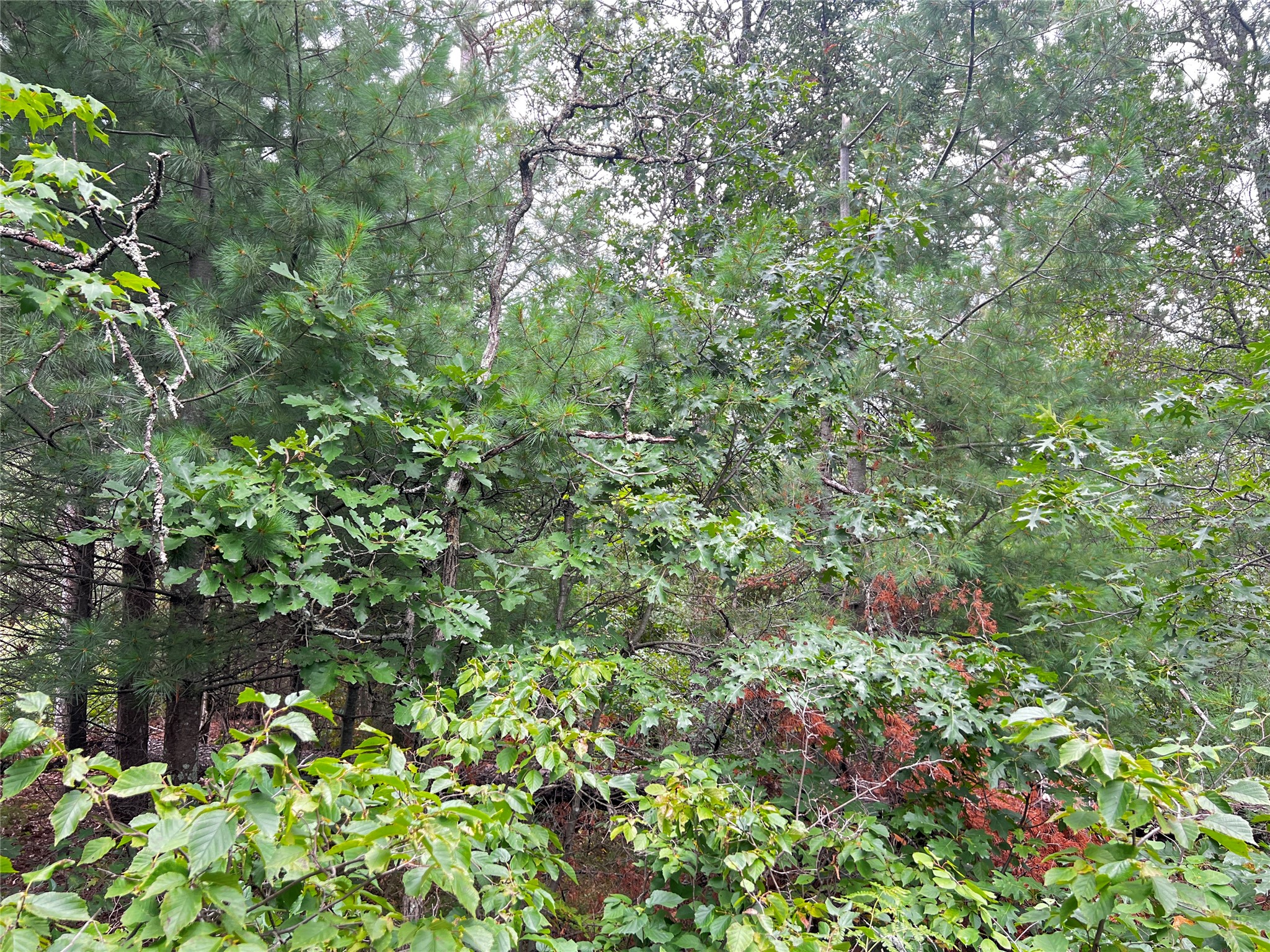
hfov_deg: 67.3
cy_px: 476
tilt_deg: +7.8
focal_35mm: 26
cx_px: 635
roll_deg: +0.3
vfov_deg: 53.1
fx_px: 954
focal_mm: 5.7
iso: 100
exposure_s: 1/121
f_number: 1.5
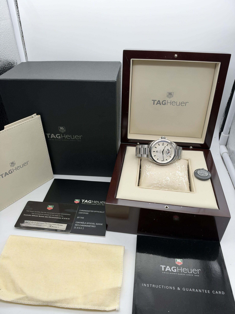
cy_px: 157
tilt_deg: -35.4
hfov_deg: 56.8
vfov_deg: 71.6
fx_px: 217
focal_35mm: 24
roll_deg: -0.2
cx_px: 118
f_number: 4
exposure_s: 1/149
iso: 100
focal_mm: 6.93
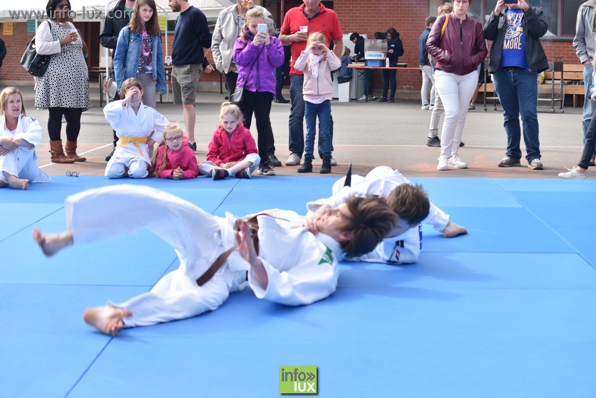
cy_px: 199
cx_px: 298
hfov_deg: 27.0
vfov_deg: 18.2
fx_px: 1242
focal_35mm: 75
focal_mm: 50
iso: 100
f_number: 4.5
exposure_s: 1/500
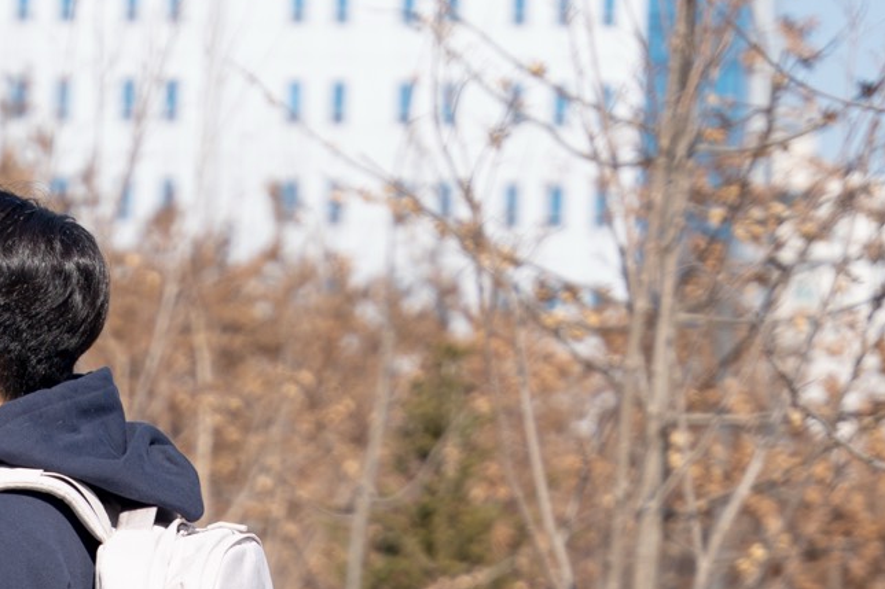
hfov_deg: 7.9
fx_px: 6414
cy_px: 1035
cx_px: 11
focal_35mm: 261
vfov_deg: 5.2
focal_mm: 70
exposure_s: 1/2500
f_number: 2.8
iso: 100
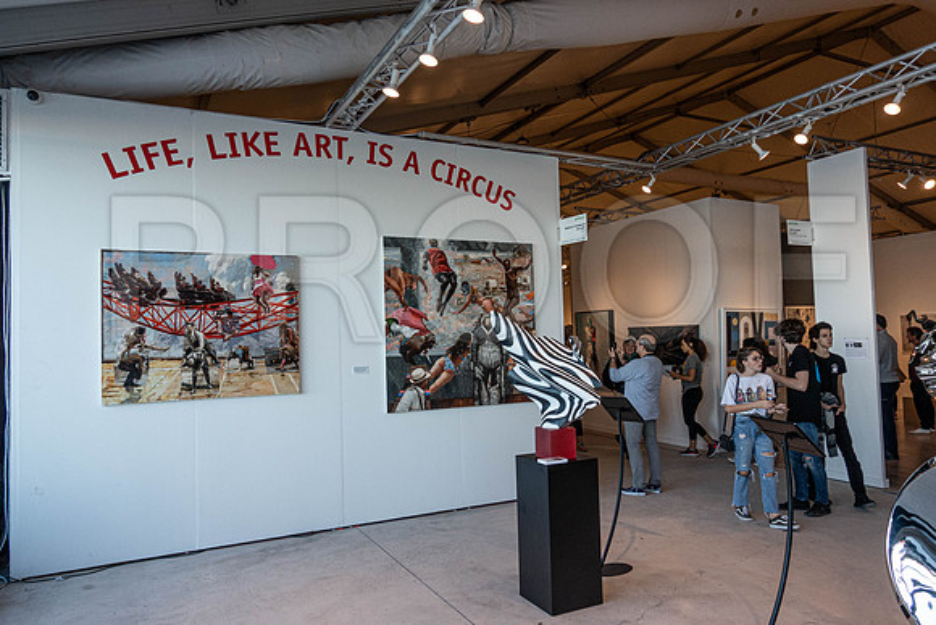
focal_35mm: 24
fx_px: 624
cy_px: 312
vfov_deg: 53.2
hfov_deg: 73.7
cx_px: 468
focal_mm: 8.8
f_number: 4
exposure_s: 1/250
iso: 400
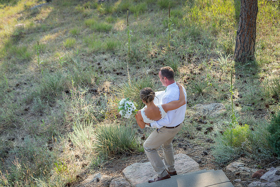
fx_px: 545
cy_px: 94
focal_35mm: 70
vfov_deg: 19.5
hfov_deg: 28.8
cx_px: 140
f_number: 3.5
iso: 125
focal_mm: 70
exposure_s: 1/320
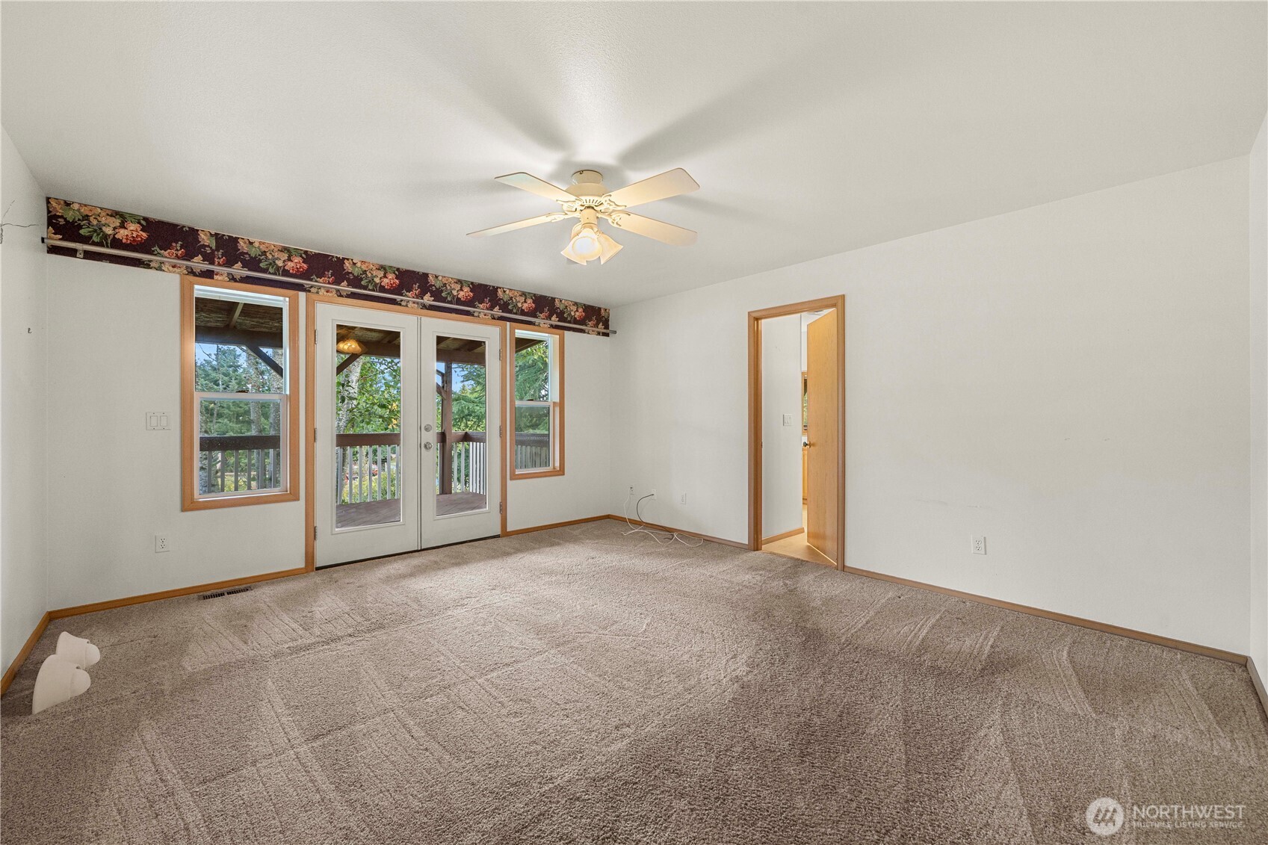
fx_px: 458
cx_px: 634
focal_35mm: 13
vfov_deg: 85.4
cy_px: 422
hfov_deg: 108.3
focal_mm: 13
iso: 1000
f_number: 7.1
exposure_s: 1/13
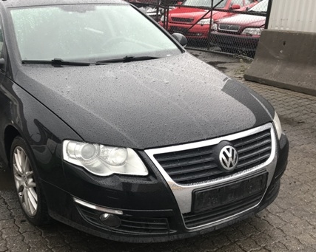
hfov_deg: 44.0
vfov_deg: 36.3
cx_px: 100
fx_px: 383
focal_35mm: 41
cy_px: 149
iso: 20
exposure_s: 1/122
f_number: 1.8
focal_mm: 3.99
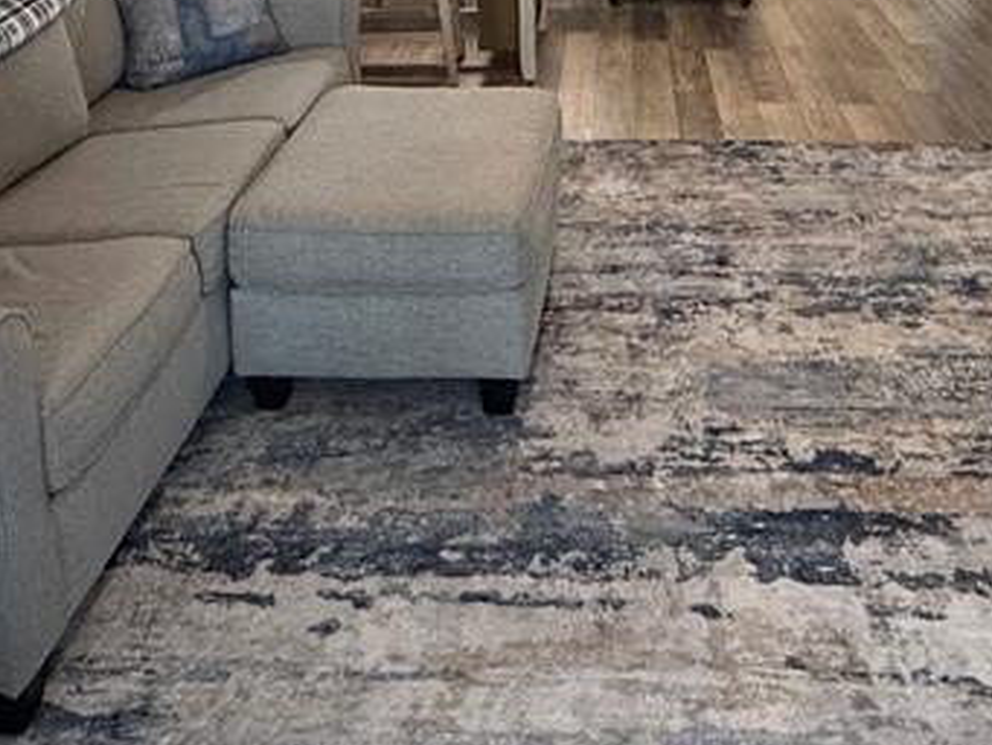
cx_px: 599
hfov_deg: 44.5
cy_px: -140
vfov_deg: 29.7
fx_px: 1204
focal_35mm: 42
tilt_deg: -7.5
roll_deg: -0.1
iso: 400
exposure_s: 1/60
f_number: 2.2
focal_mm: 2.22
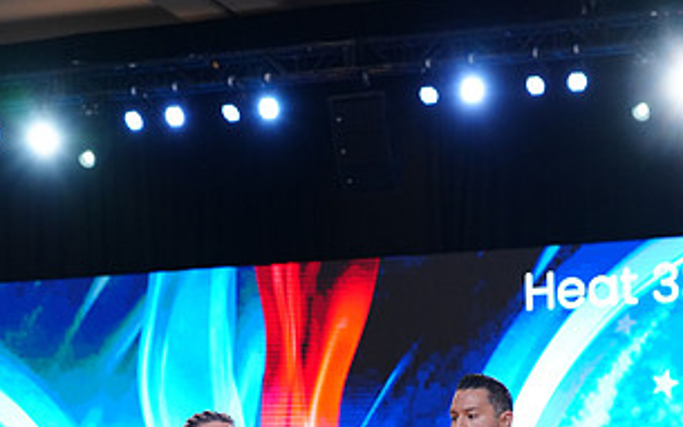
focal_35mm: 122
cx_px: 424
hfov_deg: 17.1
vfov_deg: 10.4
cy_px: 642
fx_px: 2272
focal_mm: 63
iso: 2000
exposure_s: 1/250
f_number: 4
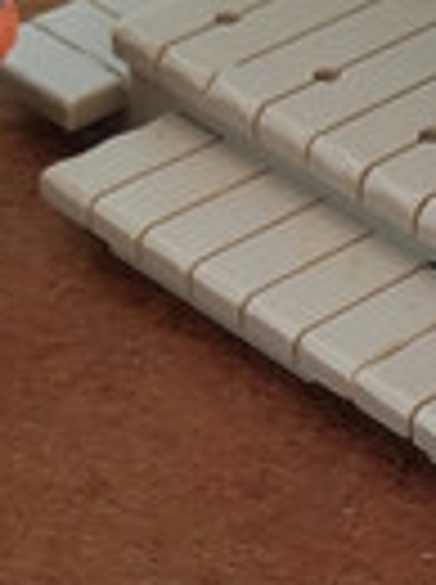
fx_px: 2595
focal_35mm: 154
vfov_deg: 12.8
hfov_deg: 9.5
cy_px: 216
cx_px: 533
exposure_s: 1/33
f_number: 1.79
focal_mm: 4.7
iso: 1183
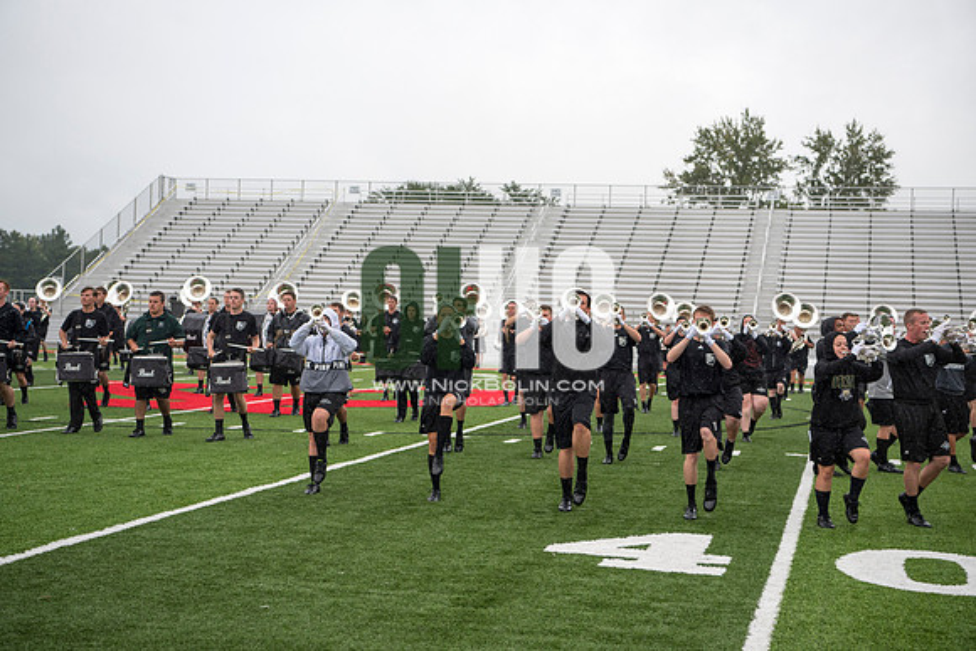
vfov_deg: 23.4
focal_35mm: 58
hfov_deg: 34.5
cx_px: 488
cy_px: 326
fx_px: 1573
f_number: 4
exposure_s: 1/800
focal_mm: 58
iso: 400
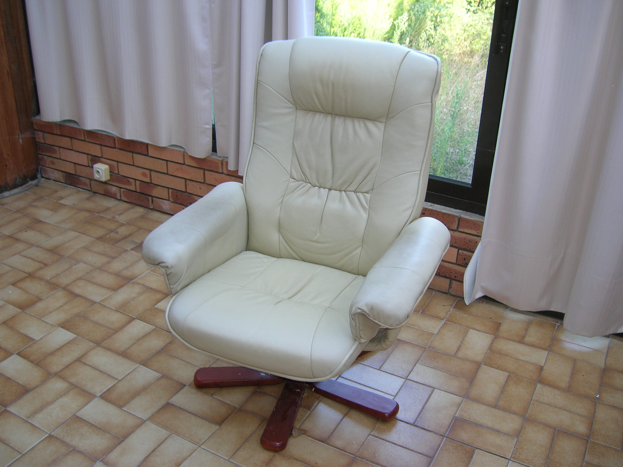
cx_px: 312
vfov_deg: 41.8
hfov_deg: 54.0
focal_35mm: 34
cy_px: 234
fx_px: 612
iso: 50
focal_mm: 5.7
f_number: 2.9
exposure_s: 1/30
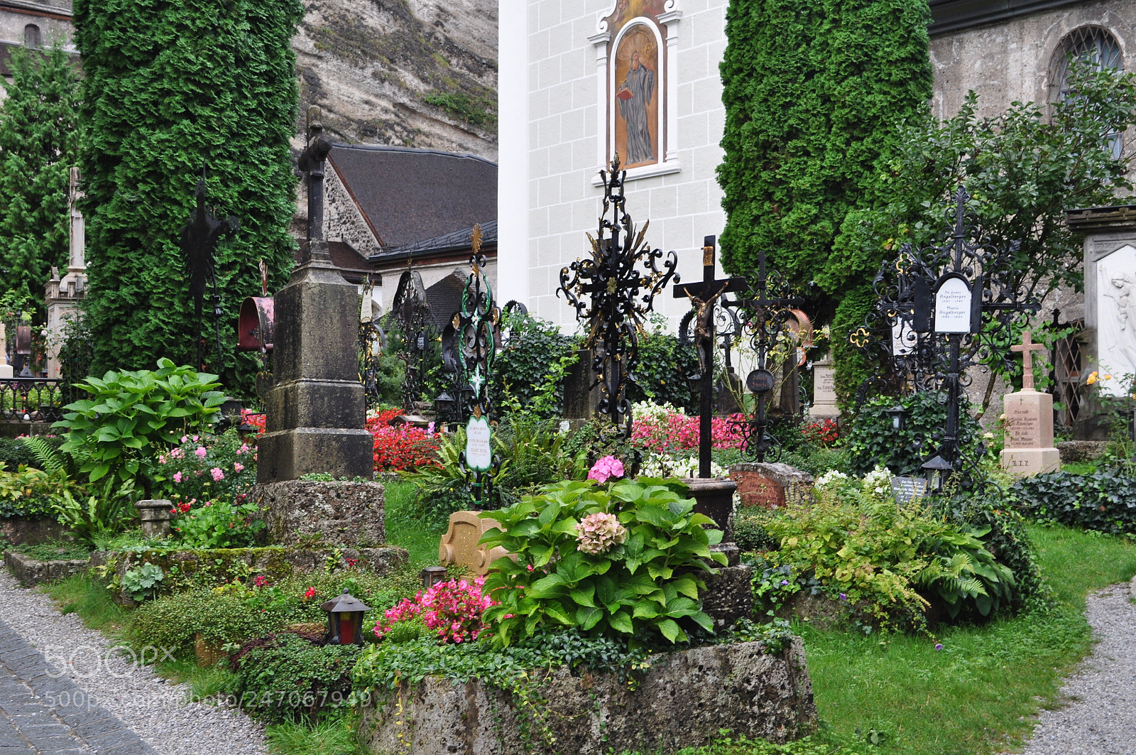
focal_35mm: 48
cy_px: 378
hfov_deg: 41.2
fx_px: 1513
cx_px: 568
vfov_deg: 28.0
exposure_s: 1/40
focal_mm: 32
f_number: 7.1
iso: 400
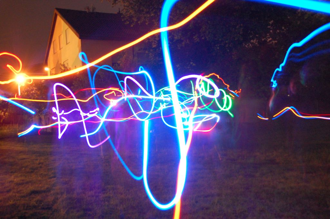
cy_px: 110
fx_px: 330
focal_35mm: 36
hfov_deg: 53.2
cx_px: 165
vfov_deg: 36.8
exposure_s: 9.5
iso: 1600
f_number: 3.8
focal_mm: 24
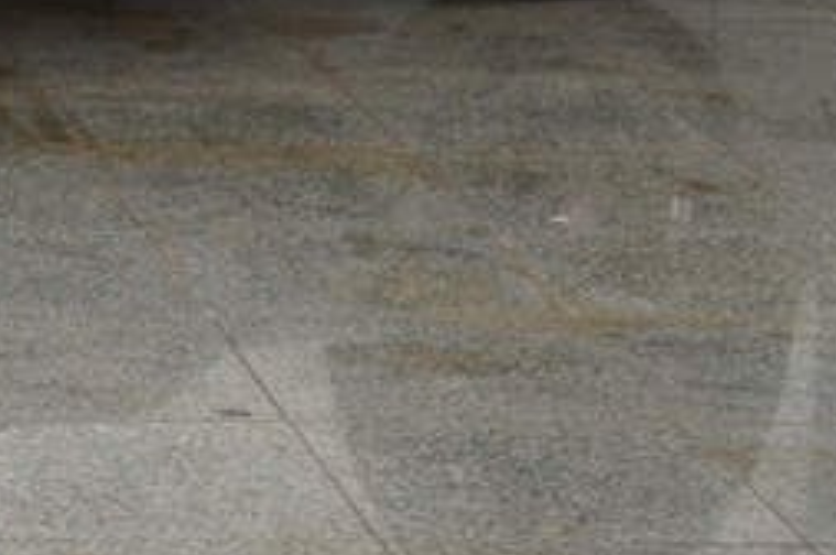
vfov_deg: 5.9
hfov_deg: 8.8
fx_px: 5219
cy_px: -527
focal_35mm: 225
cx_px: -568
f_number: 4
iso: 160
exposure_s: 1/125
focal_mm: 37
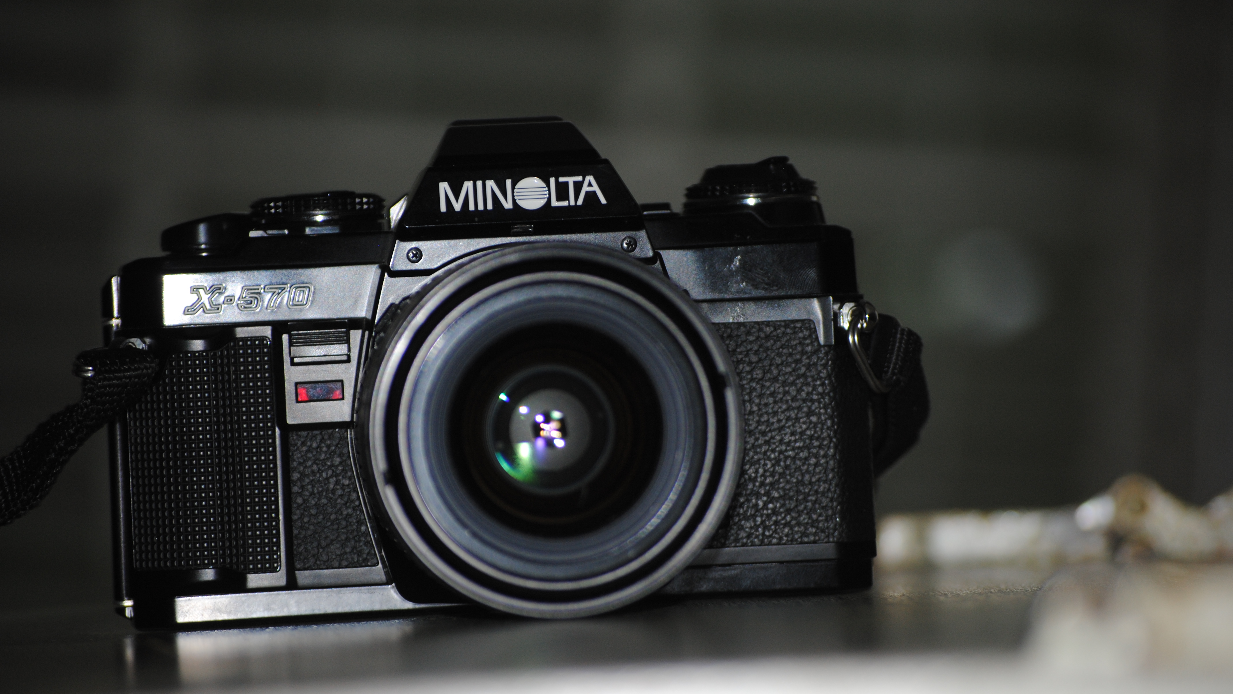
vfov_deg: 7.3
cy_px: 354
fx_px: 5412
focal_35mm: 166
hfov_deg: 13.0
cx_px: 616
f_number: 4.5
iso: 200
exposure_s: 1/60
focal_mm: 105
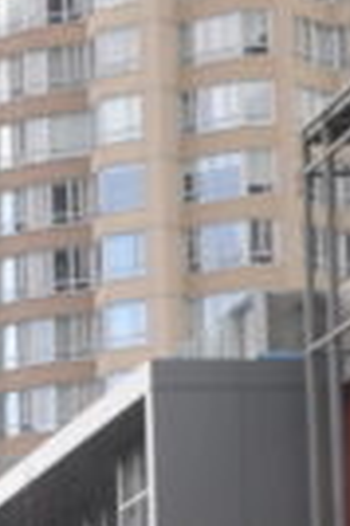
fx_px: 4193
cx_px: -877
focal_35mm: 287
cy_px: 550
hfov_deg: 4.5
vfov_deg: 7.2
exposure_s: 1/100
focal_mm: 25
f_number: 10
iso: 200
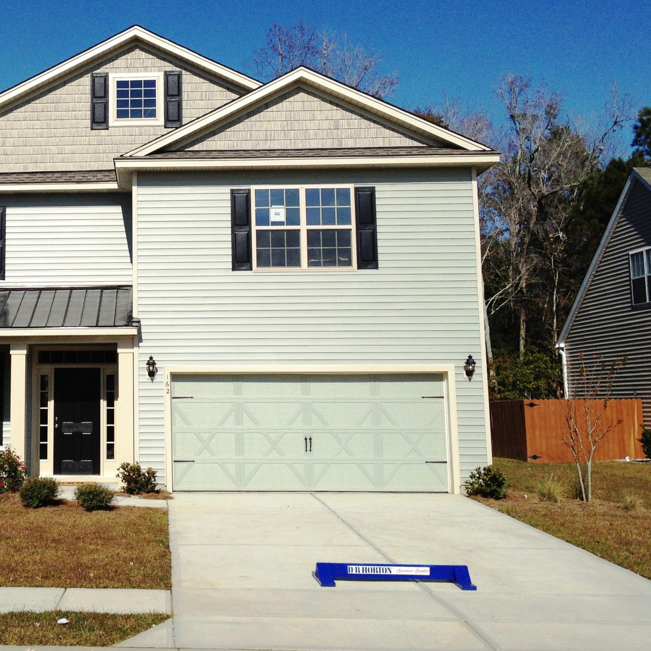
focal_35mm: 54
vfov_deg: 31.5
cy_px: 249
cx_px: 104
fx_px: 1149
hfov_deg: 30.6
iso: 50
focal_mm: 4.28
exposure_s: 1/3953
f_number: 2.4
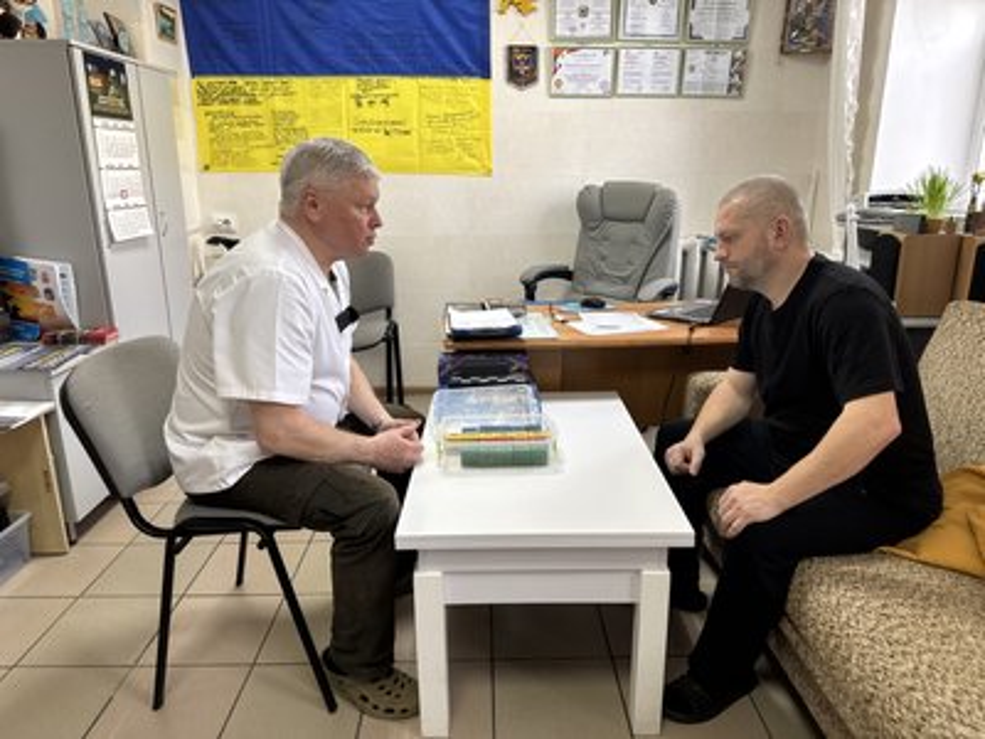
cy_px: 370
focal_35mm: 24
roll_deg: +0.2
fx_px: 683
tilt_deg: -15.8
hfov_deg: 71.6
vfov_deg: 56.8
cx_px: 492
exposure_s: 1/121
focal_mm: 6.76
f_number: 1.78
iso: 200
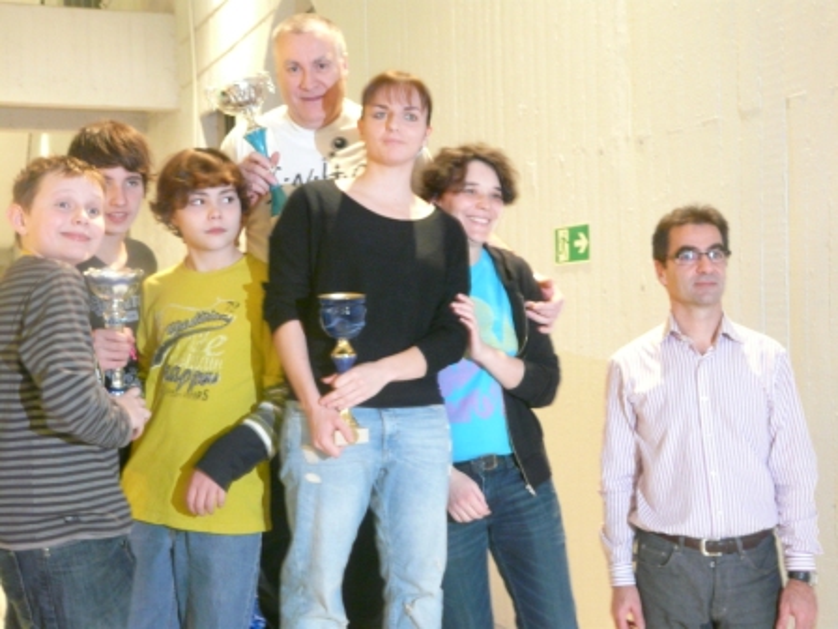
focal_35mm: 58
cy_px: 314
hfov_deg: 33.2
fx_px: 1404
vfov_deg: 25.2
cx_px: 419
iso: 400
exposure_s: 1/10
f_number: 3.2
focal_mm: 9.5
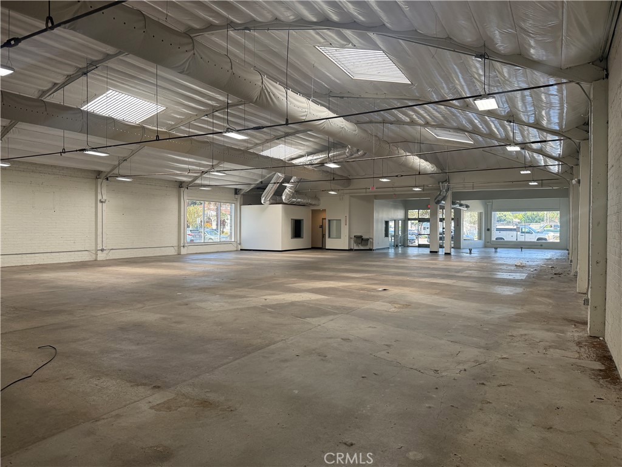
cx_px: 311
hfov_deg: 71.6
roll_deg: -0.6
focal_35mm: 24
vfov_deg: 56.8
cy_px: 234
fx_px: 431
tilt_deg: +0.5
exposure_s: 1/312
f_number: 1.78
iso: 100
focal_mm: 6.76
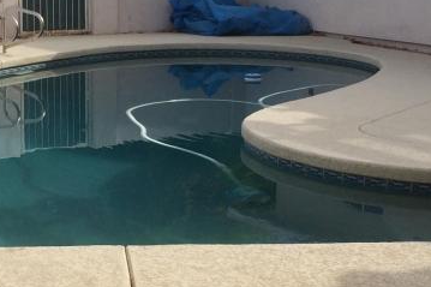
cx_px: 155
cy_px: 177
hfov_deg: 23.6
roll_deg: +1.7
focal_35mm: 86
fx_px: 1029
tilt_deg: -14.7
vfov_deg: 15.9
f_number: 2.2
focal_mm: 4.15
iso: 32
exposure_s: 1/1520
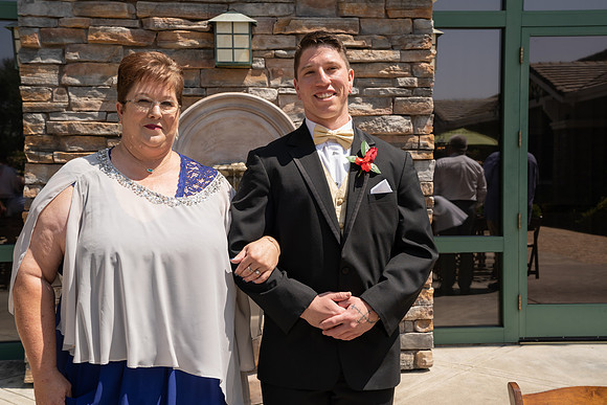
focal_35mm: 45
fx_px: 759
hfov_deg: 43.6
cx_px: 304
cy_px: 202
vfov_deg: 29.9
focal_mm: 45
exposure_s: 1/200
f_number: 8
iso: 100
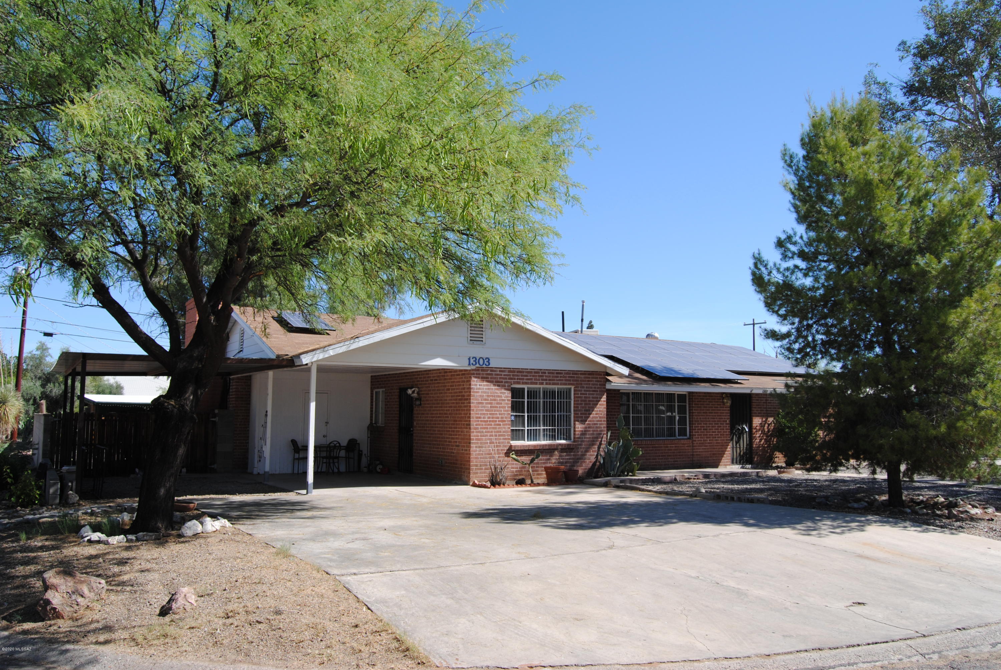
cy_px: 335
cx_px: 500
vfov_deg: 48.0
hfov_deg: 67.3
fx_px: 752
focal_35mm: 27
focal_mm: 18
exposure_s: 1/250
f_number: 8
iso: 100
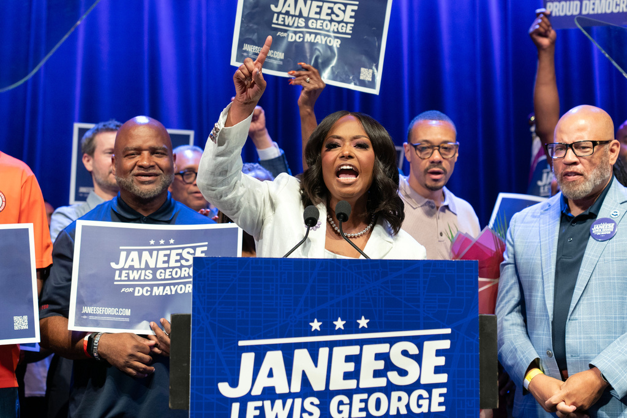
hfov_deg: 30.1
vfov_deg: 20.3
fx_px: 1166
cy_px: 209
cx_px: 314
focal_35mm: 67
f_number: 3.5
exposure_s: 1/400
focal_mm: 67
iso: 2500
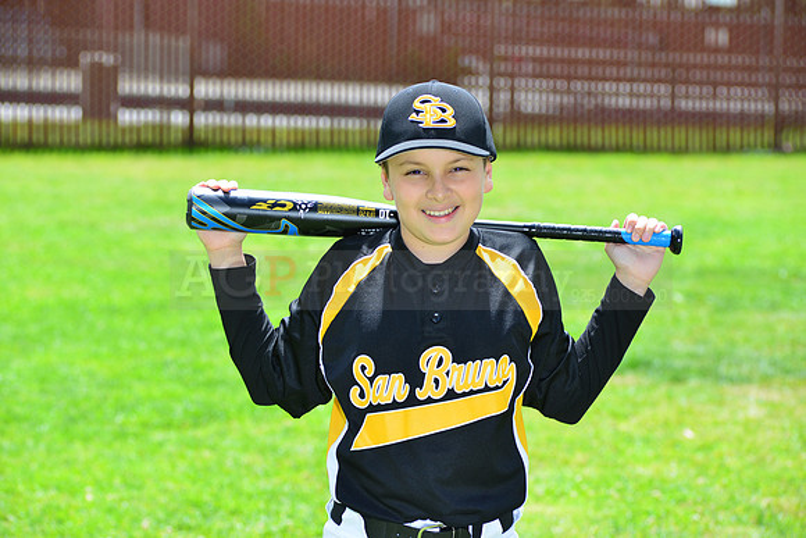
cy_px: 269
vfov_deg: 10.2
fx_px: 3023
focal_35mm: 135
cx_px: 403
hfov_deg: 15.2
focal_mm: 135
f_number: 8
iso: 200
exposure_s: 1/200
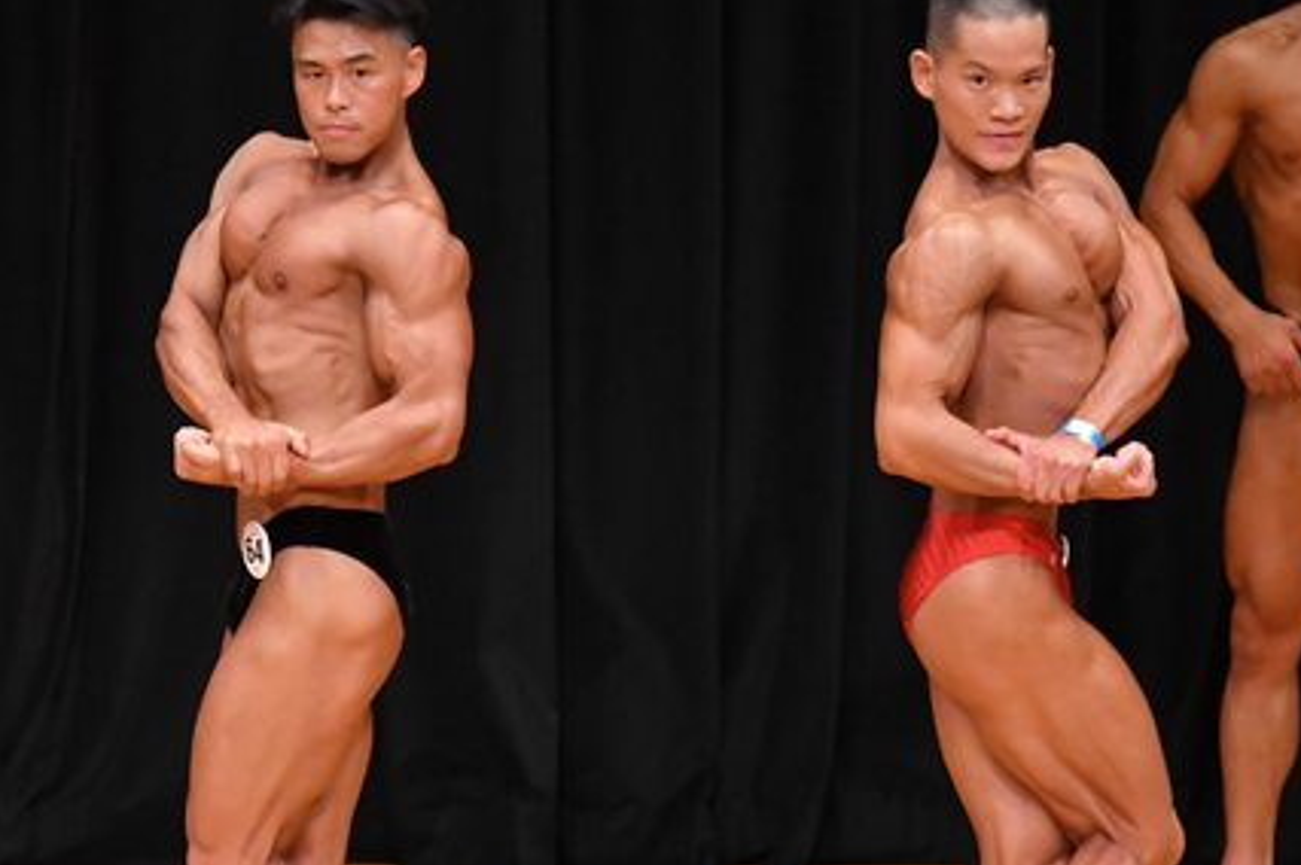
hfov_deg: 4.2
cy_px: 530
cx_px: 224
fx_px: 17694
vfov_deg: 2.8
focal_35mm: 490
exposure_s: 1/400
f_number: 5.6
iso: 4000
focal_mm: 180
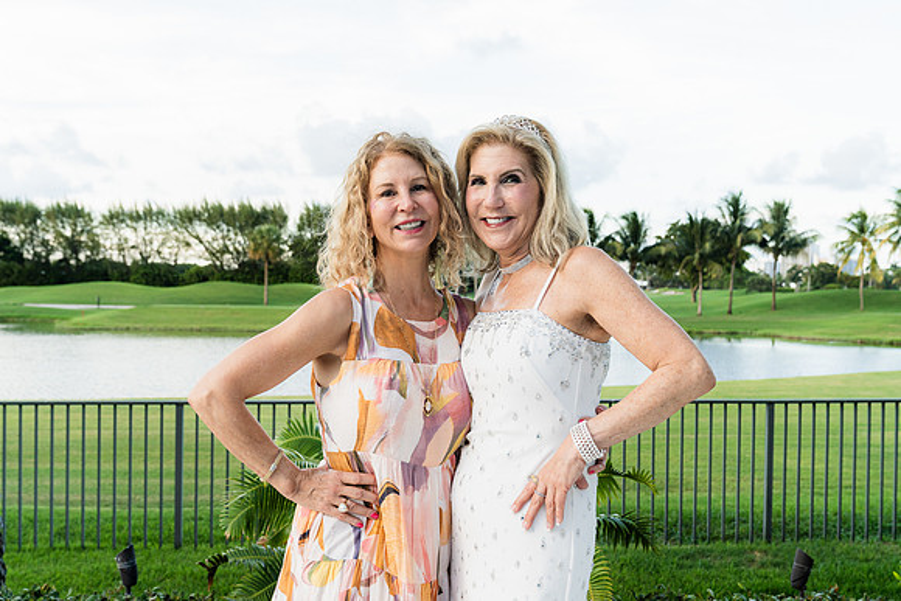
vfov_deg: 35.0
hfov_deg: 50.6
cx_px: 450
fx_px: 952
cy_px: 300
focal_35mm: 38
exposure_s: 1/250
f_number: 5.6
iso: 500
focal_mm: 38
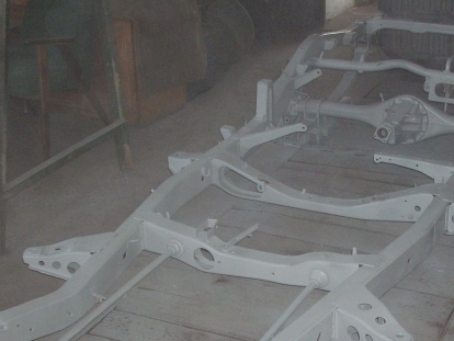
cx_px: 258
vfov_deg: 21.7
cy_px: 270
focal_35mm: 67
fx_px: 879
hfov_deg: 28.9
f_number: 2.8
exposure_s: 1/60
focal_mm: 6.2
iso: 200
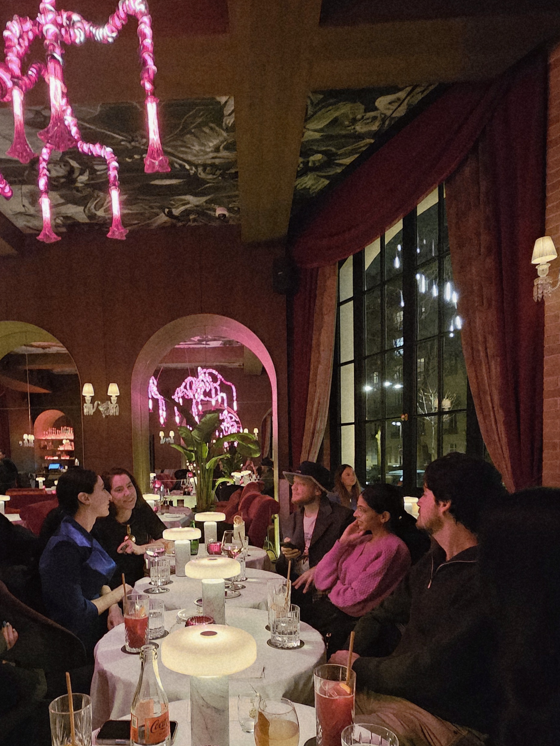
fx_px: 453
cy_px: 487
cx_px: 236
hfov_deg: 63.1
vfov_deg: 76.9
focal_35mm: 21
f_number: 2.2
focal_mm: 2.2
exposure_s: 1/24.8
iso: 1000
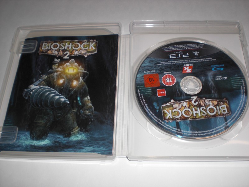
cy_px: 94
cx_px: 124
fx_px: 273
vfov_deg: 37.7
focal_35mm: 38
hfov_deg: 49.0
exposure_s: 1/60
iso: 64
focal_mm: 6.3
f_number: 3.1
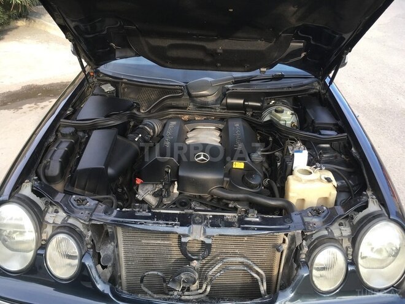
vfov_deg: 48.2
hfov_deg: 61.7
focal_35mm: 29
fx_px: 339
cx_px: 202
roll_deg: -1.3
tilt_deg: -29.1
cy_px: 152
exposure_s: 1/114
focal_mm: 4.15
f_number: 2.2
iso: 25
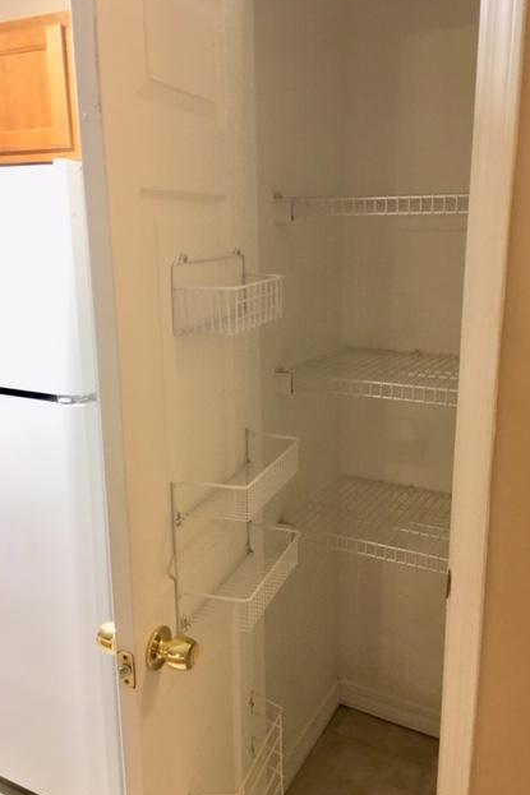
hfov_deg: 42.2
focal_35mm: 31
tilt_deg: -10.9
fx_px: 685
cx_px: 296
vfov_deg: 60.3
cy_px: 399
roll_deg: -1.1
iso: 50
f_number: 2.2
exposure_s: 1/15
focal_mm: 4.15
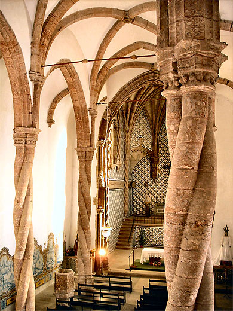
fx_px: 332
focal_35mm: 37
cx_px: 116
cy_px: 156
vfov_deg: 50.1
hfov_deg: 38.7
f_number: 2.8
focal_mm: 6.2
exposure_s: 1/11.8
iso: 64
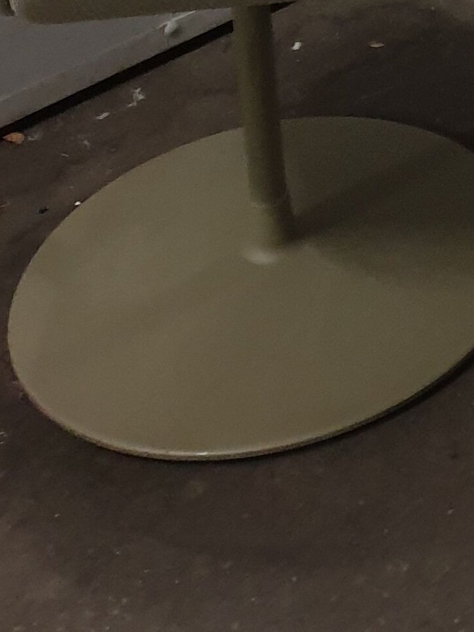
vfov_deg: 15.2
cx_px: 835
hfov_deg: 12.6
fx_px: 1972
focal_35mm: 108
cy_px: -577
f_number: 1.5
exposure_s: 1/14
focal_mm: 4.3
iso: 320
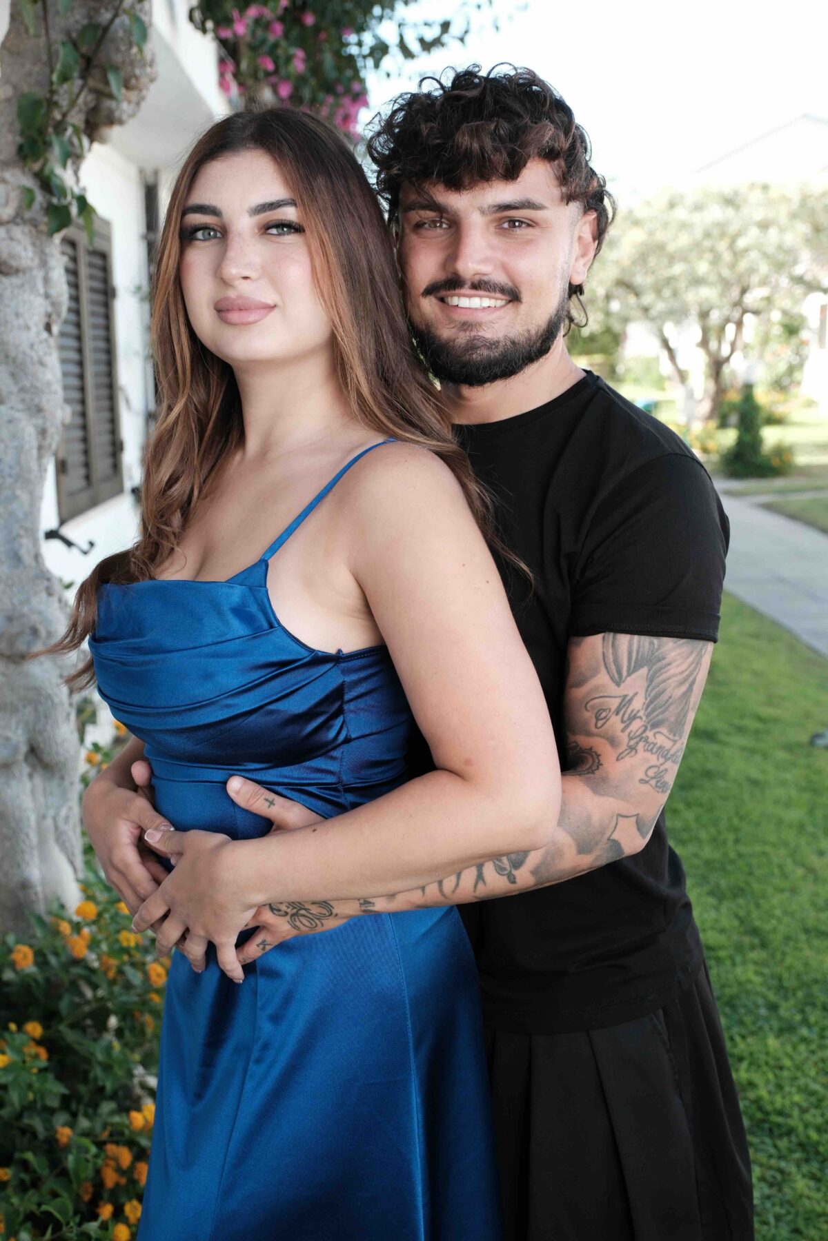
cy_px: 620
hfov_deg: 32.6
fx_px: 1414
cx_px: 414
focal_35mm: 41
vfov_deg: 47.4
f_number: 3.6
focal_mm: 27.4
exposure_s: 1/125
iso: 125
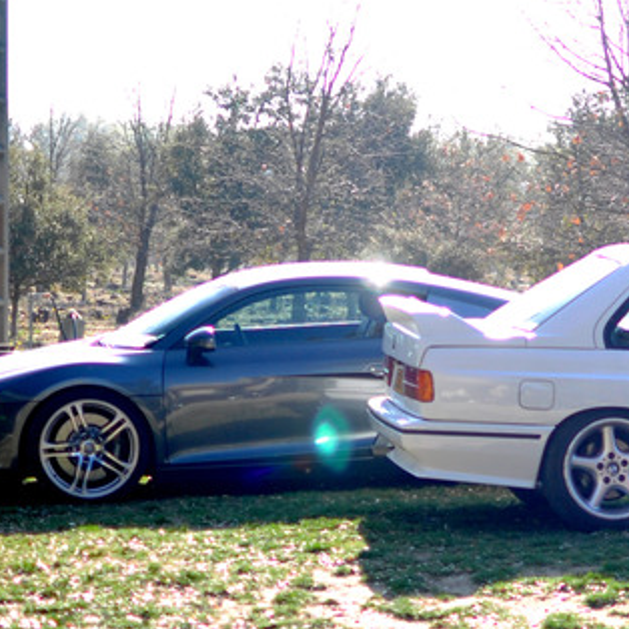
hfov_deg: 11.9
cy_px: 379
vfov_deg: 12.0
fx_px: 2989
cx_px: 659
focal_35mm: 145
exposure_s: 1/500
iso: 100
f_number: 1.8
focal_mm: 35
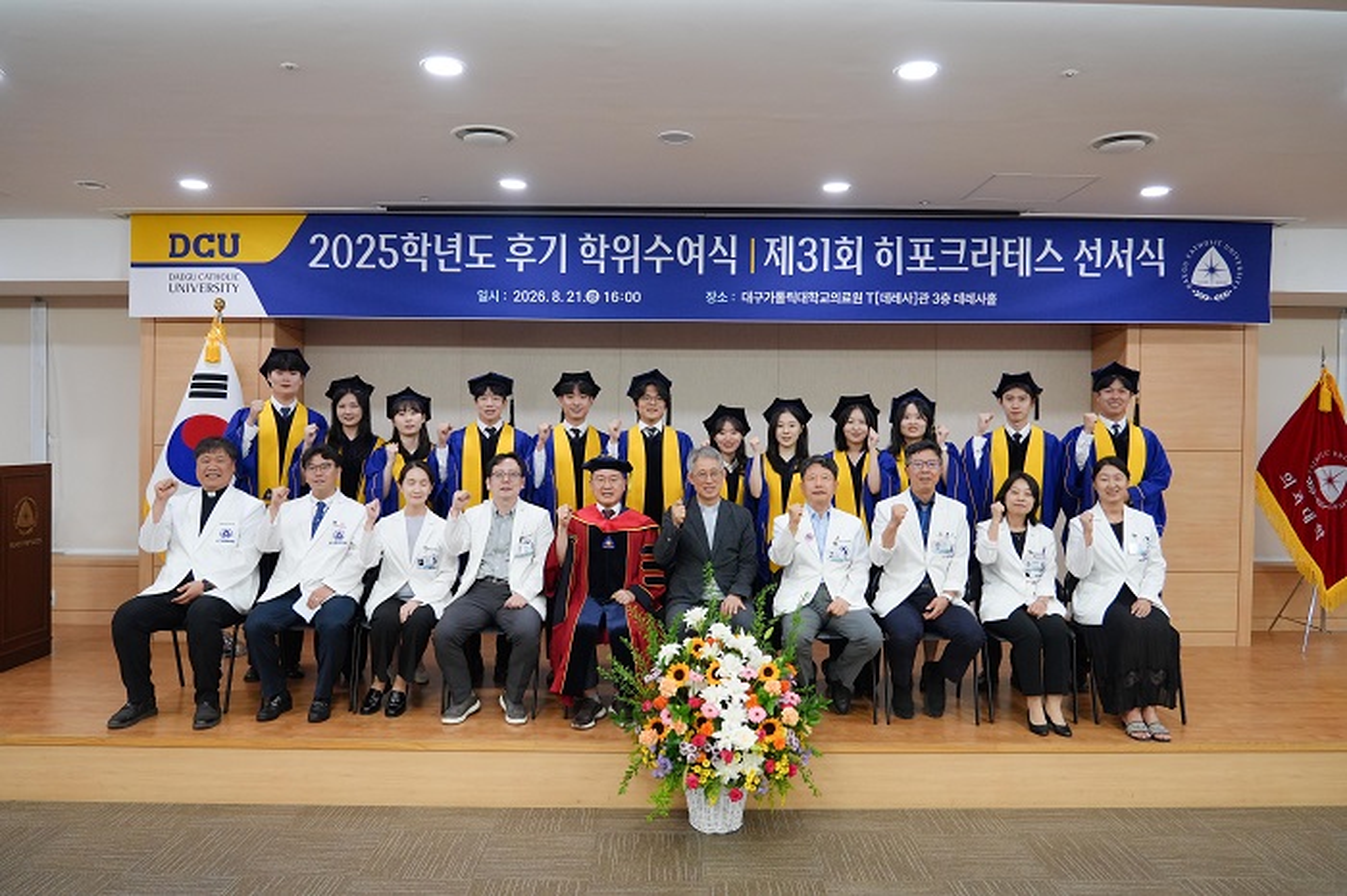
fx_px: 935
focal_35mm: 25
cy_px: 448
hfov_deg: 71.5
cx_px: 674
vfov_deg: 51.2
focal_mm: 25
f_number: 4
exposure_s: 1/160
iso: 2000
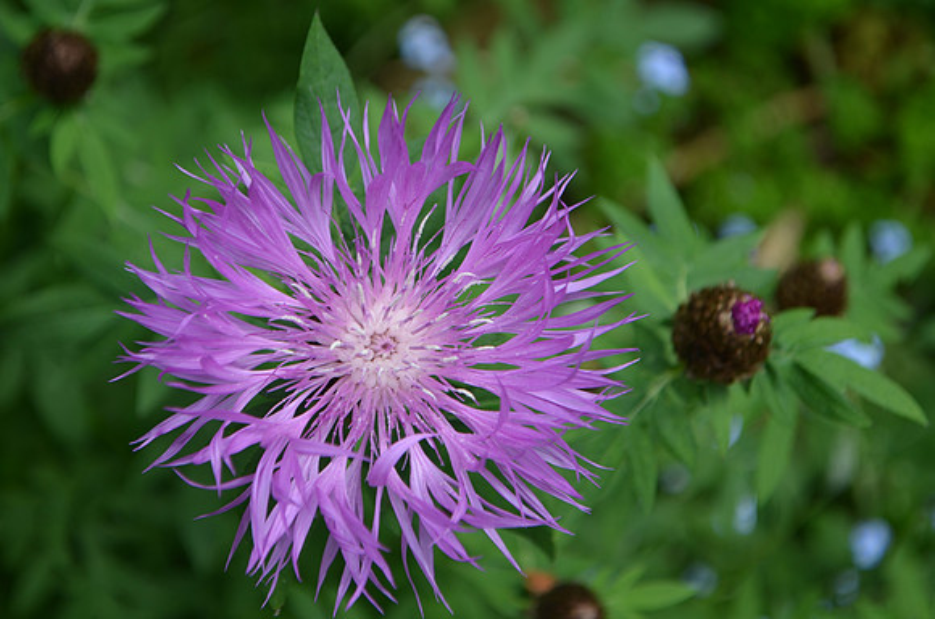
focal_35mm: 82
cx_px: 468
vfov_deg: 16.5
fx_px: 2138
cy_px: 310
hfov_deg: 24.7
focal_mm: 55
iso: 200
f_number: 6.3
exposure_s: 1/160
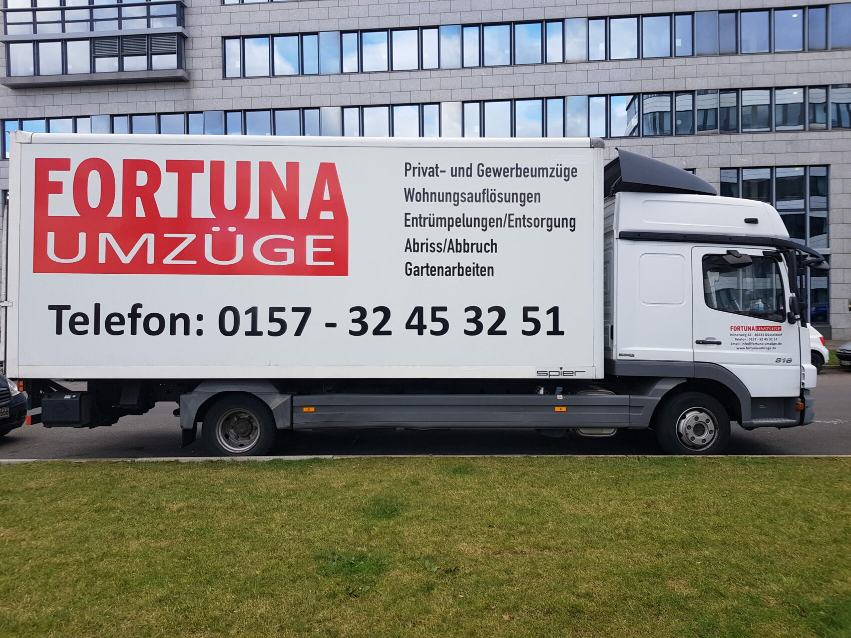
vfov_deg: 53.1
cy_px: 319
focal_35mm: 26
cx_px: 426
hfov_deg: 67.3
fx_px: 639
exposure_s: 1/459
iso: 40
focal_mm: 4.2
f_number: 1.7
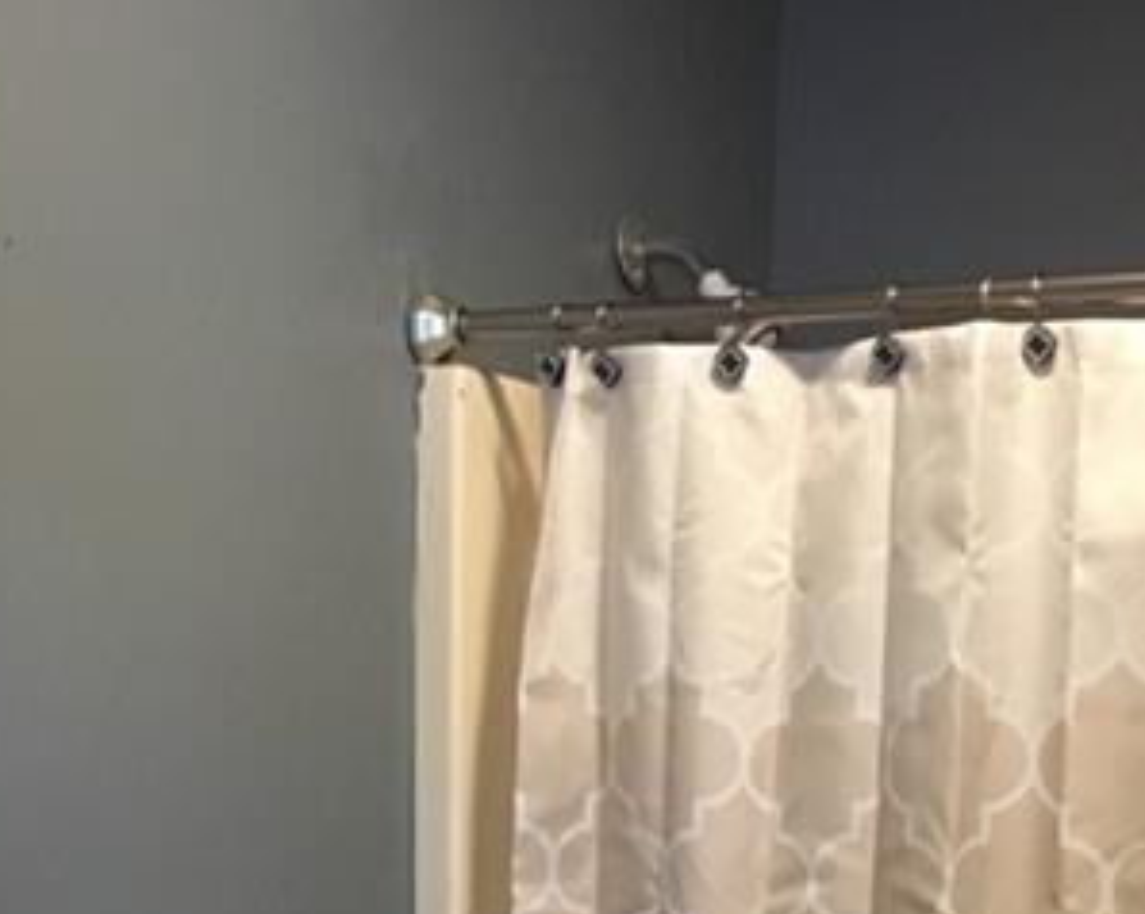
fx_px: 2472
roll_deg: -1.2
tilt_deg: -15.8
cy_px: 1402
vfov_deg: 18.4
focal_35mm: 73
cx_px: 622
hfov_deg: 26.1
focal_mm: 4.15
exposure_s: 1/15
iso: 250
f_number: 2.2
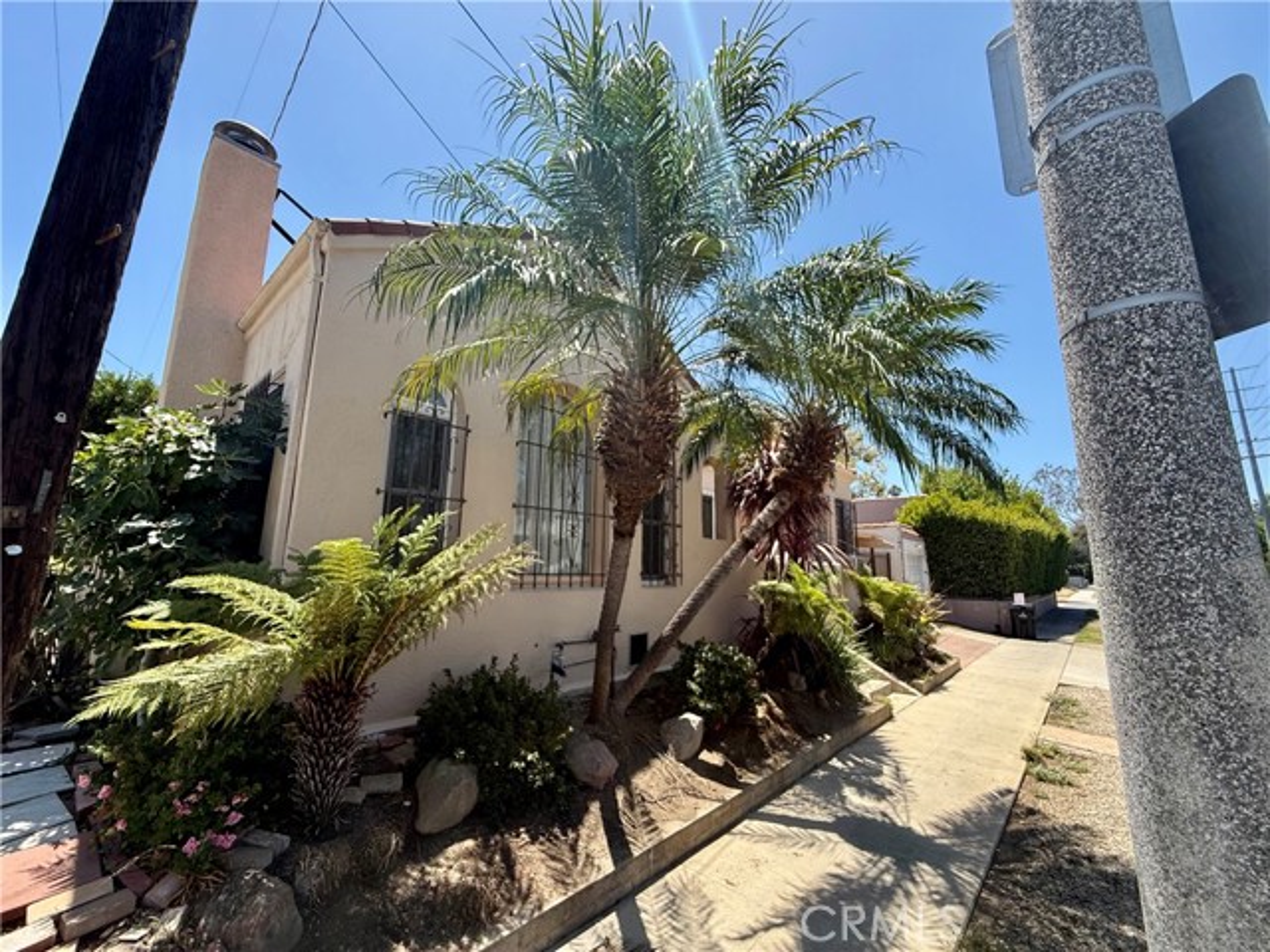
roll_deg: -1.3
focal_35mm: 14
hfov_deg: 102.1
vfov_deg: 85.7
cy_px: 476
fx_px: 514
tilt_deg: +10.8
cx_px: 635
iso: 50
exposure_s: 1/1285
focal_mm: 2.22
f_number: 2.2
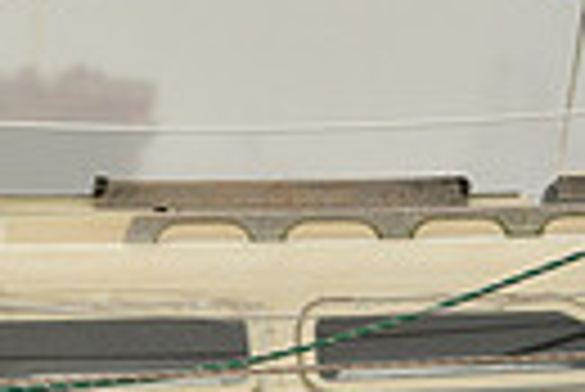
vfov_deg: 1.1
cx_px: -711
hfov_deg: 1.7
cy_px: 309
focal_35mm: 1201
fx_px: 19538
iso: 400
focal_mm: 270
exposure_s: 1/800
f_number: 8
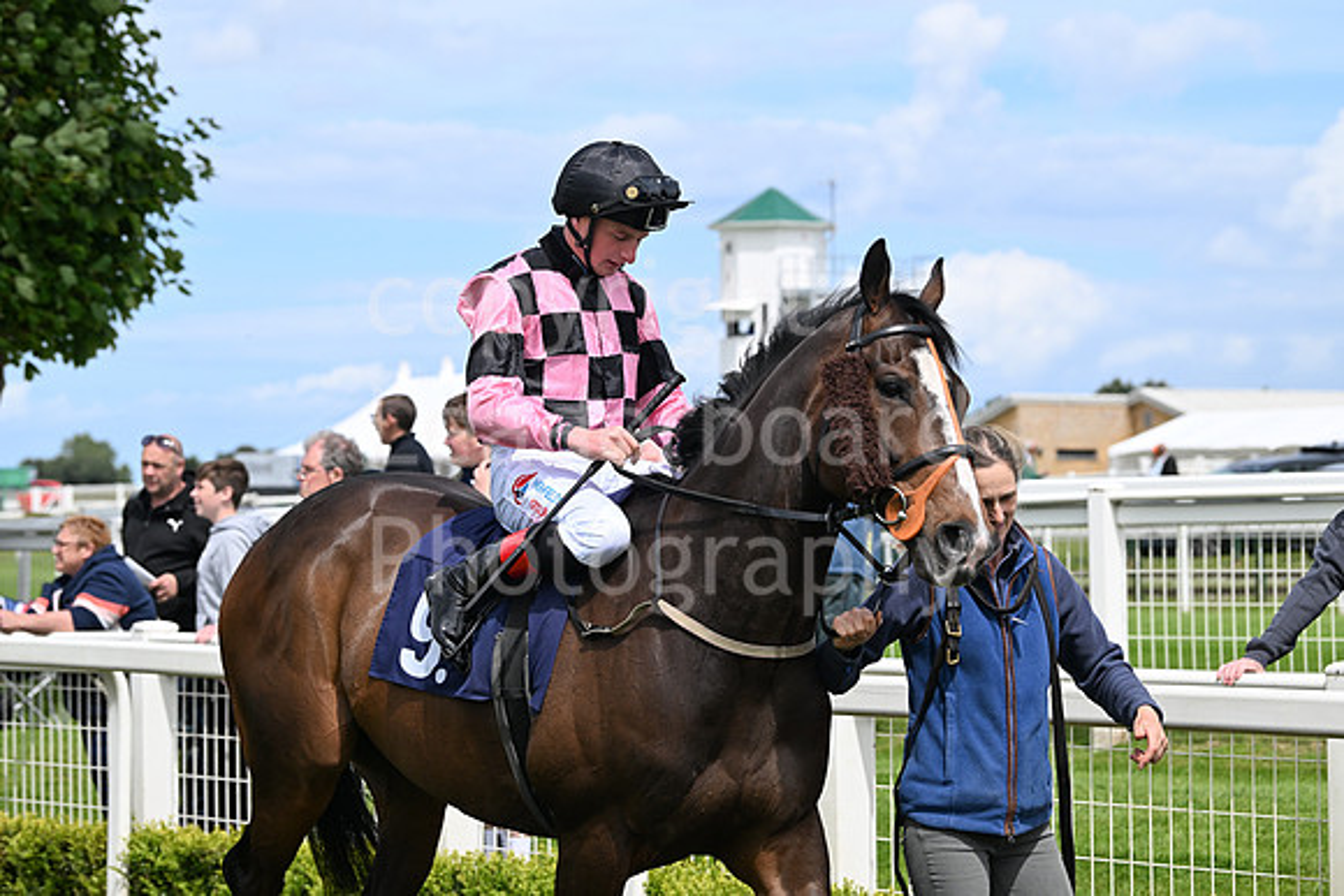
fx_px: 3809
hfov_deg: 20.0
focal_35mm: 102
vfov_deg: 13.4
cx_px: 672
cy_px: 448
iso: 400
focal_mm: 102
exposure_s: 1/2500
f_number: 5.6
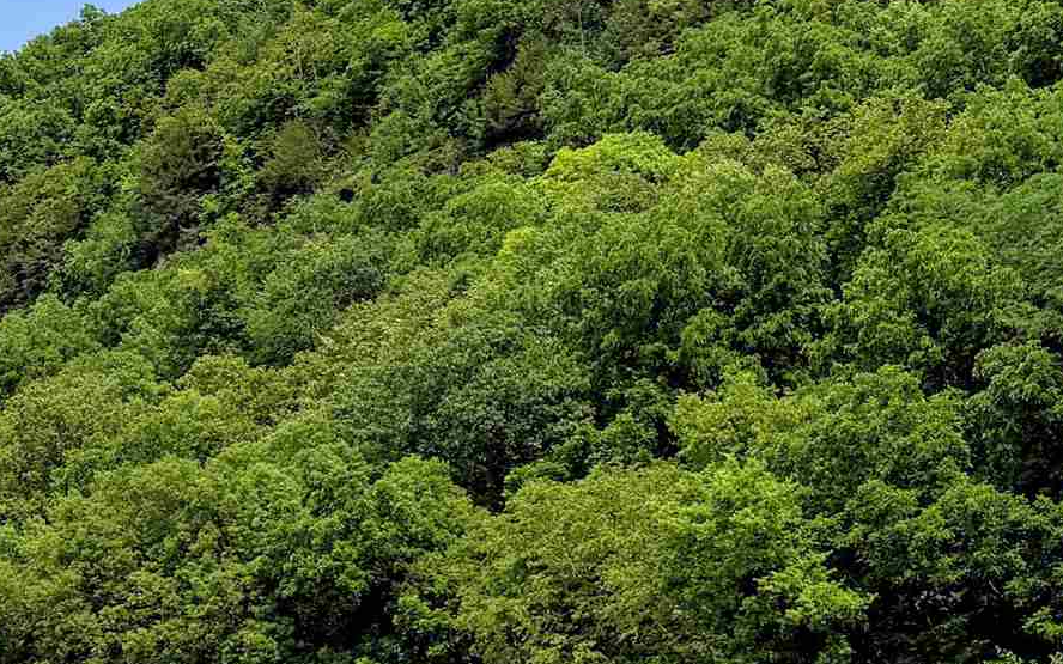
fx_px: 2549
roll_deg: +2.7
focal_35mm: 88
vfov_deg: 14.5
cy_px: 749
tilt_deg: +5.1
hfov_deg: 22.2
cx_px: -127
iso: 80
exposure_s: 1/5714
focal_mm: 6.76
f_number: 1.78
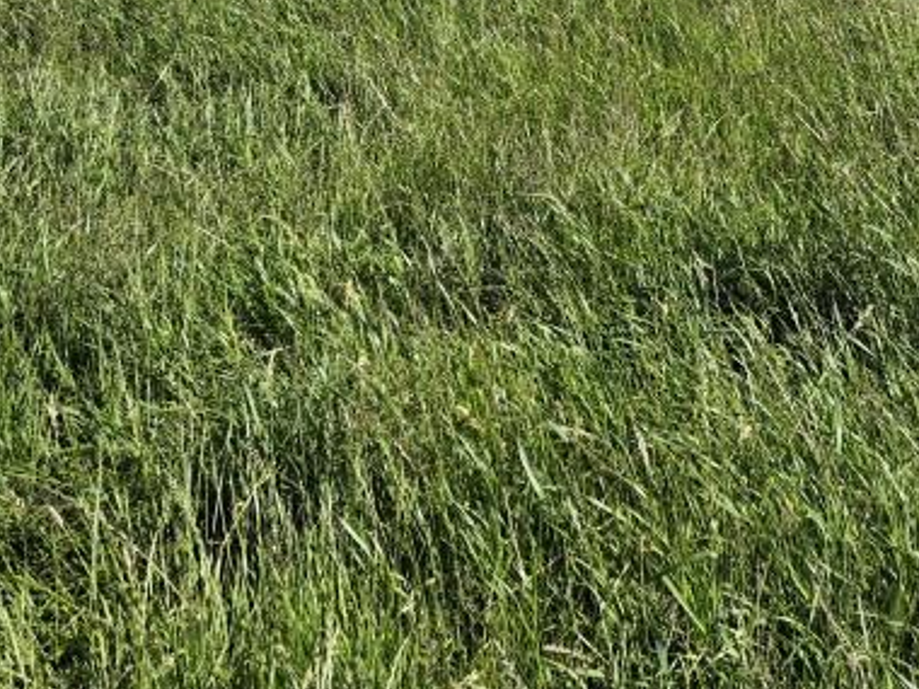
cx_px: 846
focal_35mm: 62
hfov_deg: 29.7
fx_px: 1646
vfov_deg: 21.3
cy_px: -220
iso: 25
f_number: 1.8
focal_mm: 5.4
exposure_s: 1/2744
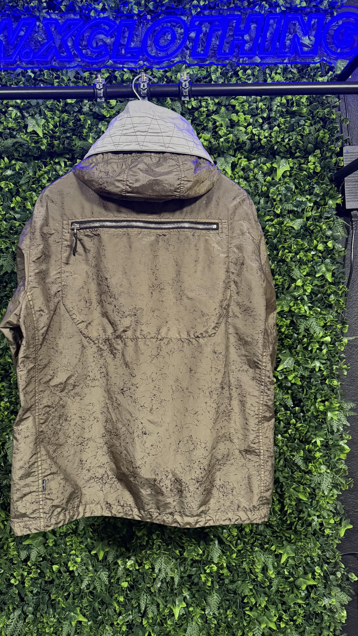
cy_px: 315
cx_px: 146
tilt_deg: -1.7
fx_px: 456
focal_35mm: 27
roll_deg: -0.6
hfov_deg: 42.7
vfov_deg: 69.9
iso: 800
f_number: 1.78
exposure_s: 1/42
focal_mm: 6.76
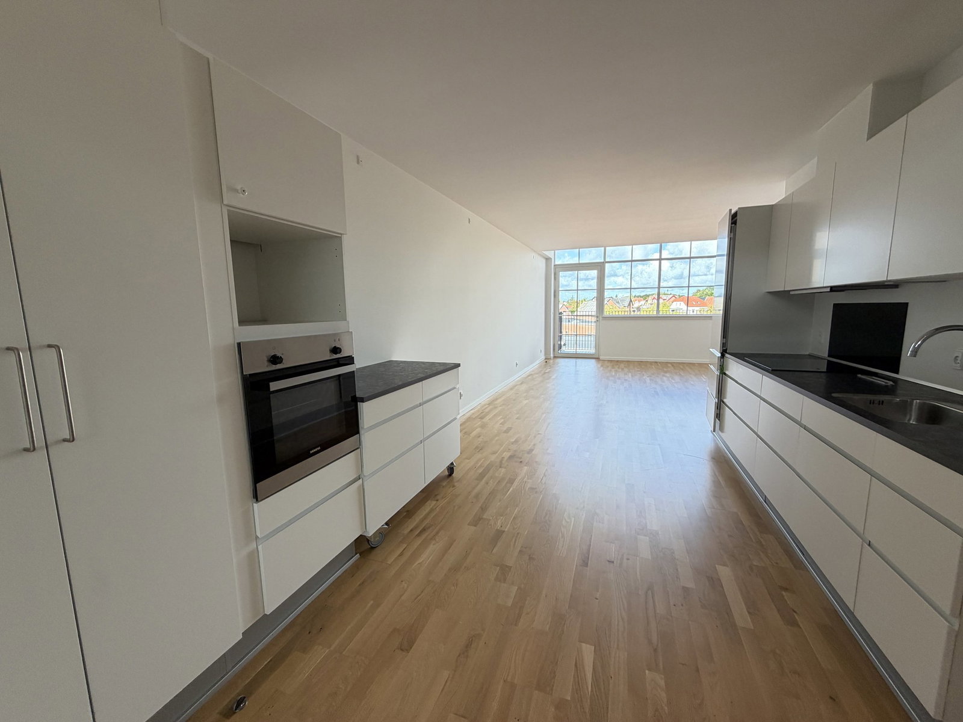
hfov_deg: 102.1
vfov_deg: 85.7
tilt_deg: -9.1
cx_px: 482
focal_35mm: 14
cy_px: 361
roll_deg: +1.2
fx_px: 389
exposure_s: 1/121
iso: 64
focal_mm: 2.22
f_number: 2.2
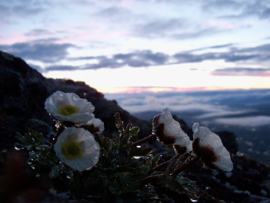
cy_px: 102
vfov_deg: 40.7
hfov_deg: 52.6
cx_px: 135
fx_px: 273
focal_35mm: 35
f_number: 3.5
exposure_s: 1/40
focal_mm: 6.2
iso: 250
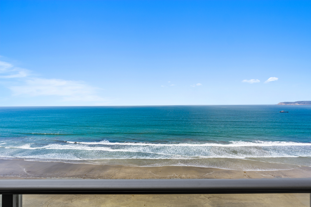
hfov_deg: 96.7
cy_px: 104
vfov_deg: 73.8
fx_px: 138
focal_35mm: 16
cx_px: 156
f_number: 8
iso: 50
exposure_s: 1/125
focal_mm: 16
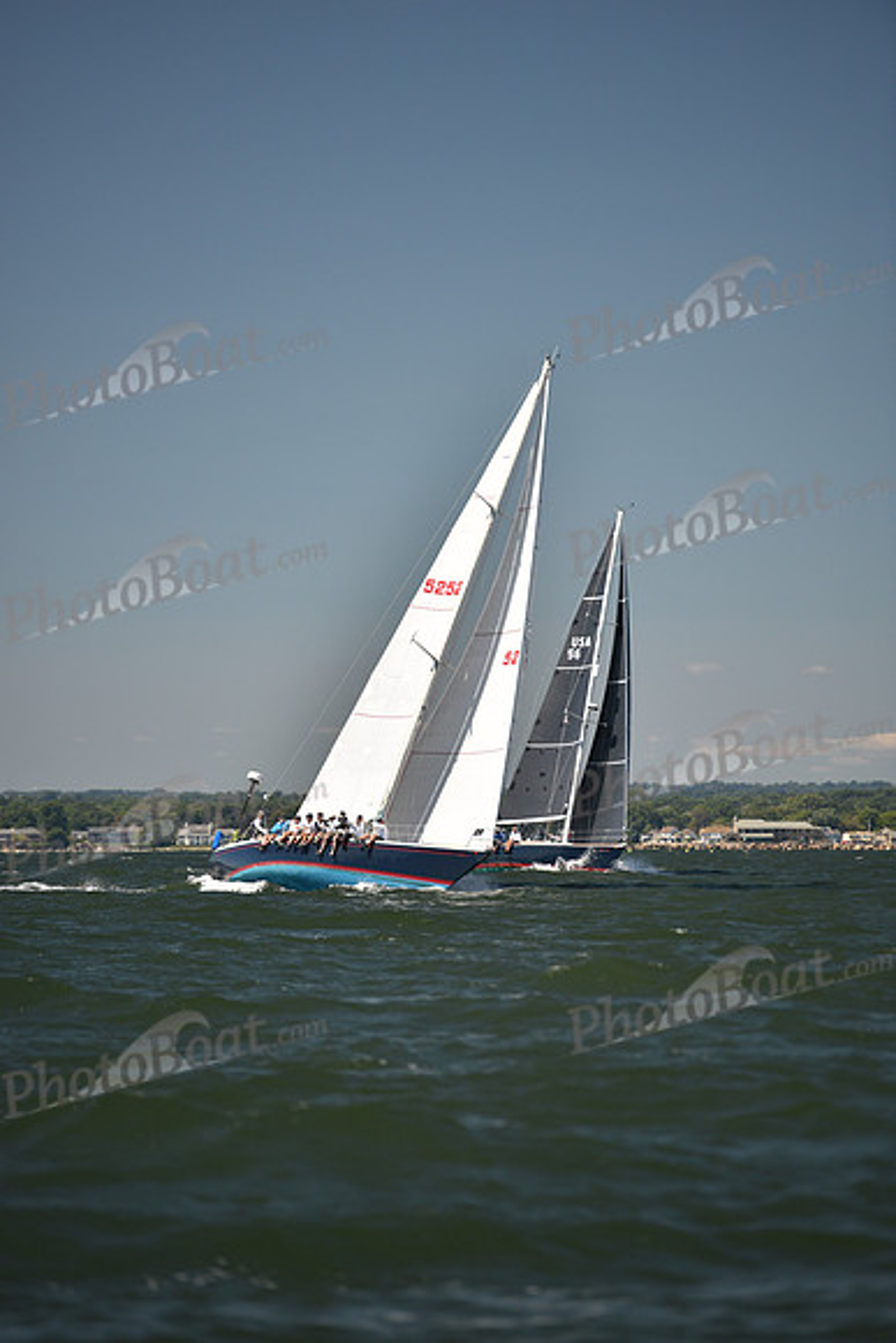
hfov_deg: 6.9
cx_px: 448
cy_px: 672
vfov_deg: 10.3
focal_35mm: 200
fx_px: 7462
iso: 250
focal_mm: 200
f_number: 3.5
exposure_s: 1/1250
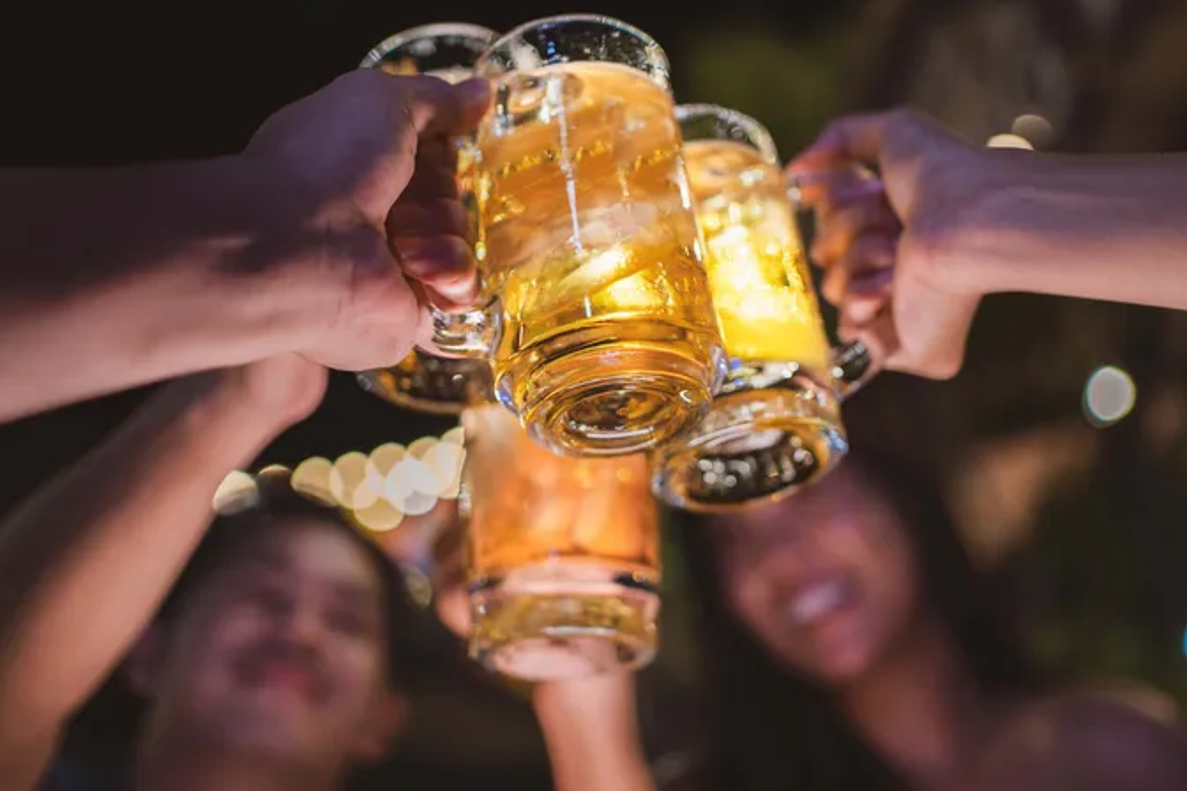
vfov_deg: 33.4
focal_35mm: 40
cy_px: 390
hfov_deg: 48.4
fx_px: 1319
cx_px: 622
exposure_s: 1/50
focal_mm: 35
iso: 200
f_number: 2
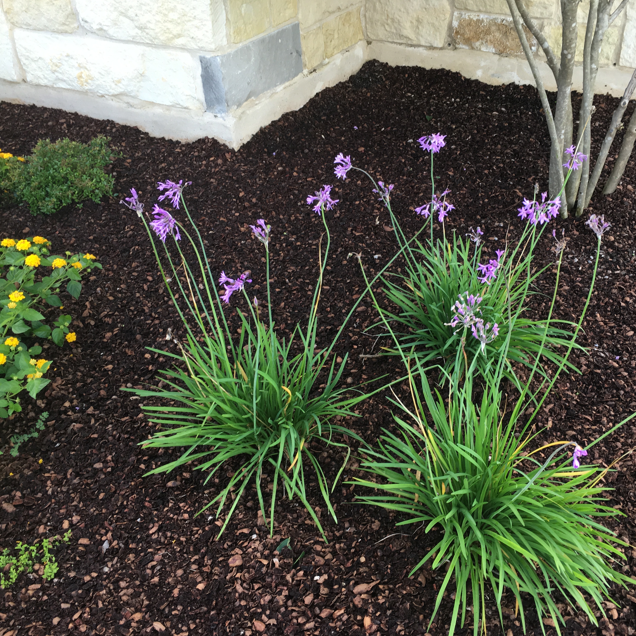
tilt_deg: -33.7
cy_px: 319
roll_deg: -0.6
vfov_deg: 47.2
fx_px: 728
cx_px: 382
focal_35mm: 35
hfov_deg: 47.0
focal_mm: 4.15
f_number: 2.2
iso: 40
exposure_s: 1/120
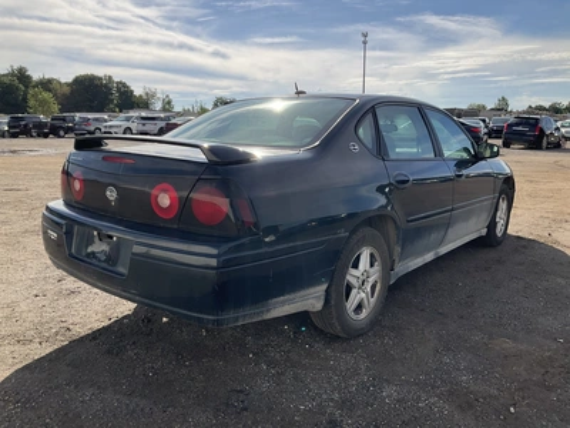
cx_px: 285
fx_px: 478
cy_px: 214
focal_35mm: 29
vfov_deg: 48.2
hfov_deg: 61.7
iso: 25
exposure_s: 1/2538
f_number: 1.8
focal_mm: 3
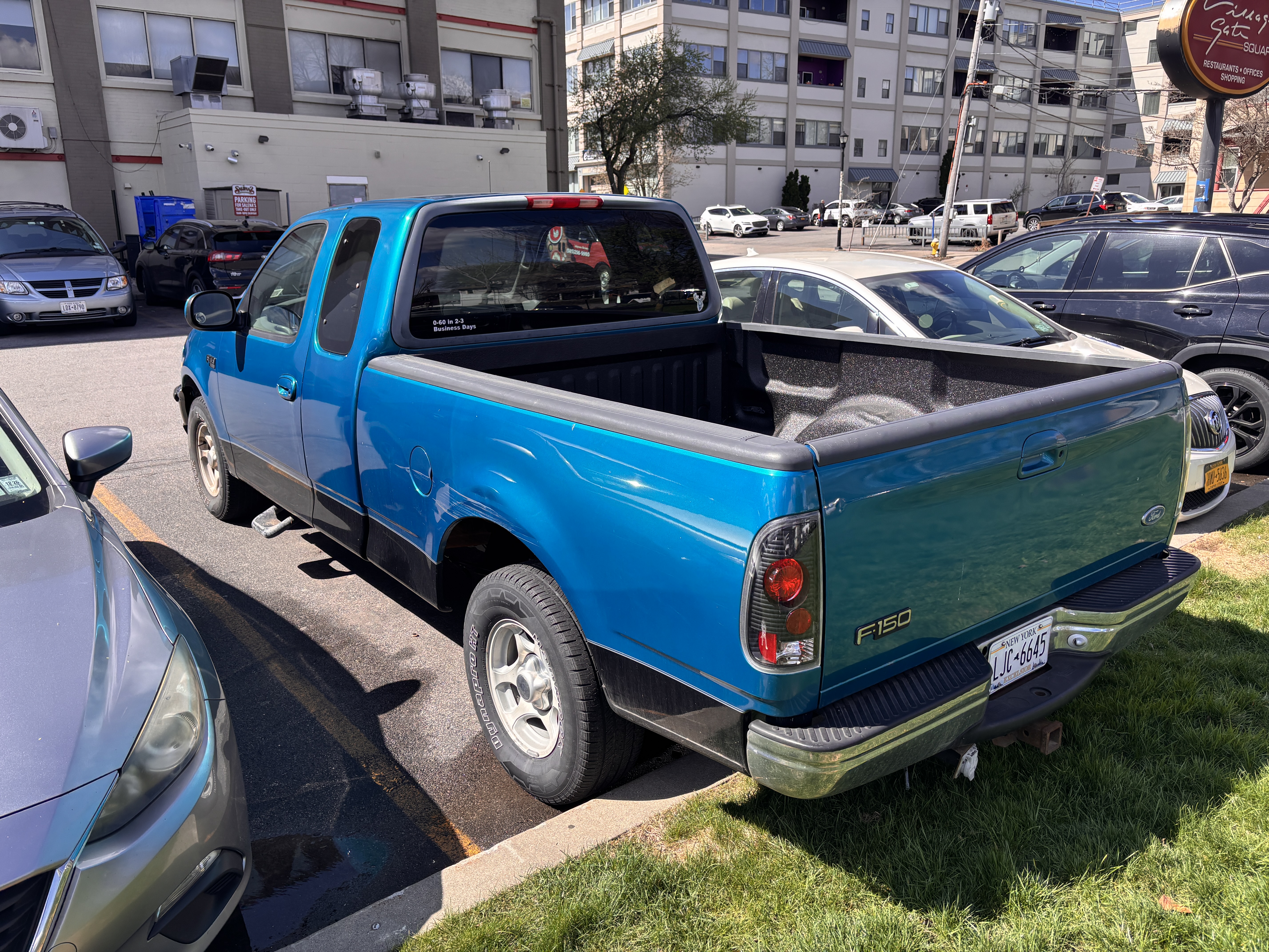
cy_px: 476
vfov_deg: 53.1
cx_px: 634
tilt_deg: -13.6
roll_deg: +0.0
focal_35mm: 26
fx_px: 953
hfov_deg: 67.3
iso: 50
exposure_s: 1/1328
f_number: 1.6
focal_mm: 5.96
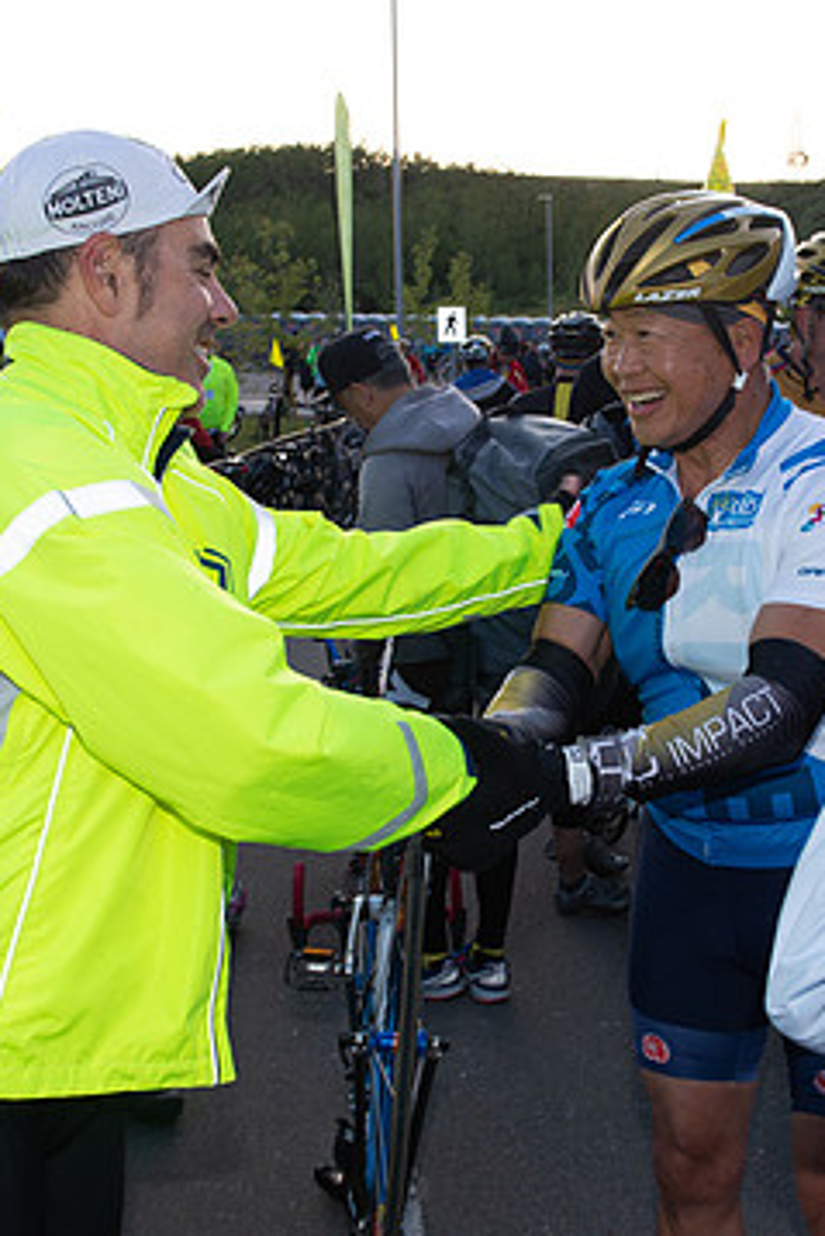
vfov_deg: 41.9
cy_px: 599
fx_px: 1614
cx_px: 521
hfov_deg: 28.6
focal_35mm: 47
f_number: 8
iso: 640
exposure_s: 1/100
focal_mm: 29
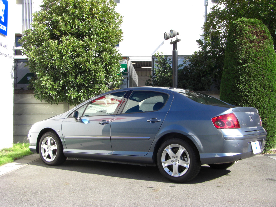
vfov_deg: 32.9
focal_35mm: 44
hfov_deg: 42.9
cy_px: 104
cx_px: 138
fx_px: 351
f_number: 4.8
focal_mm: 7.4
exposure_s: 1/80
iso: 64
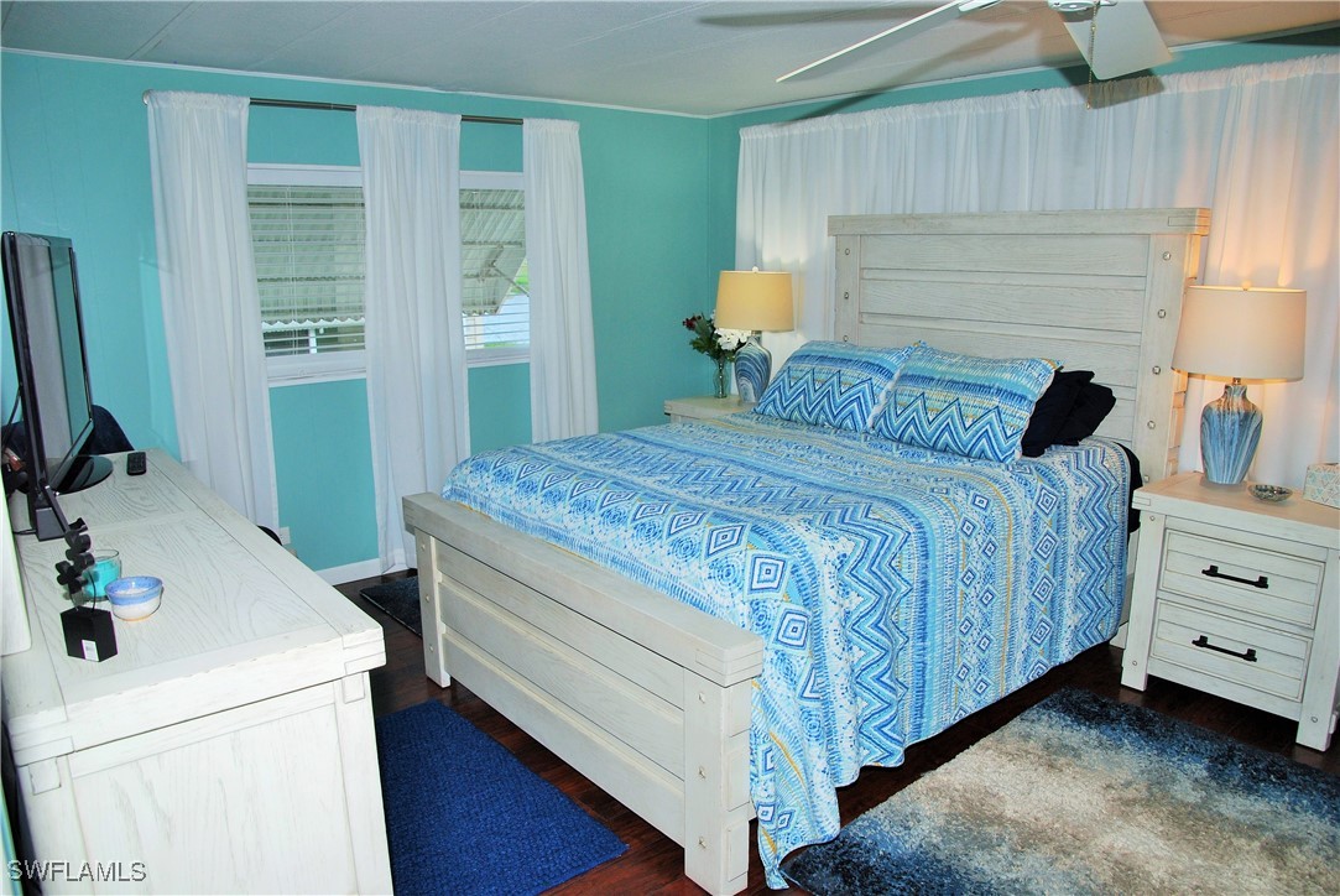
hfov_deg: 73.7
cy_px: 448
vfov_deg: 53.2
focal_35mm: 24
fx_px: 894
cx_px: 670
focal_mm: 16
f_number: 4
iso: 200
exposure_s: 1/60
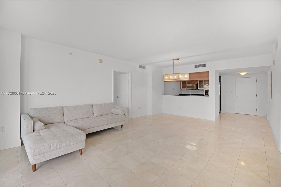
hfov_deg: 100.4
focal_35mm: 15
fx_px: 117
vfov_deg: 77.3
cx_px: 140
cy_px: 94
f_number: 8
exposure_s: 1/80
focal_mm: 10
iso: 400
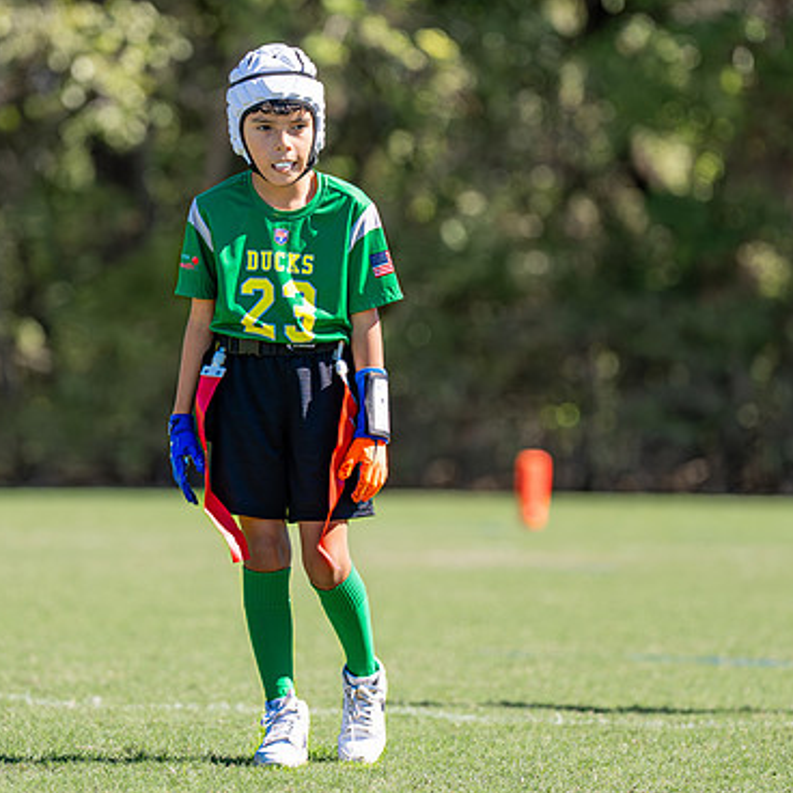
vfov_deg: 5.9
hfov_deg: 5.9
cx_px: 288
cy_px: 377
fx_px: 7646
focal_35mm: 295
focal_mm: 163
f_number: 2.8
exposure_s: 1/2000
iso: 200
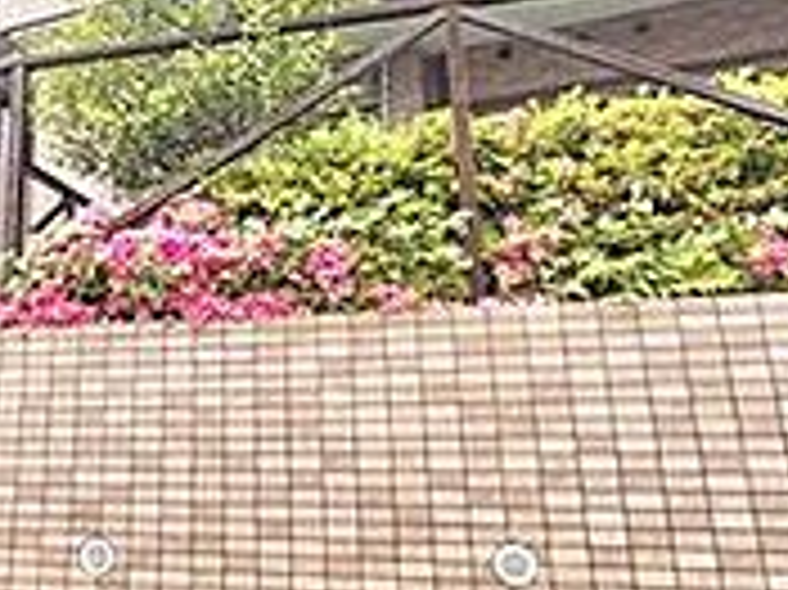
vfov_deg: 30.1
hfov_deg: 36.4
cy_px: 216
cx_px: 36
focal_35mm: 48
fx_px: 1092
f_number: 2.2
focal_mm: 2.22
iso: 64
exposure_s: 1/99
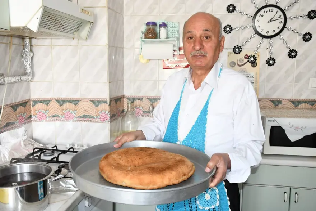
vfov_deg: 38.9
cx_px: 158
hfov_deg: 55.8
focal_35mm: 34
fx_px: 298
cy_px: 106
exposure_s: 1/90
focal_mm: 23
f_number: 5.6
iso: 1100
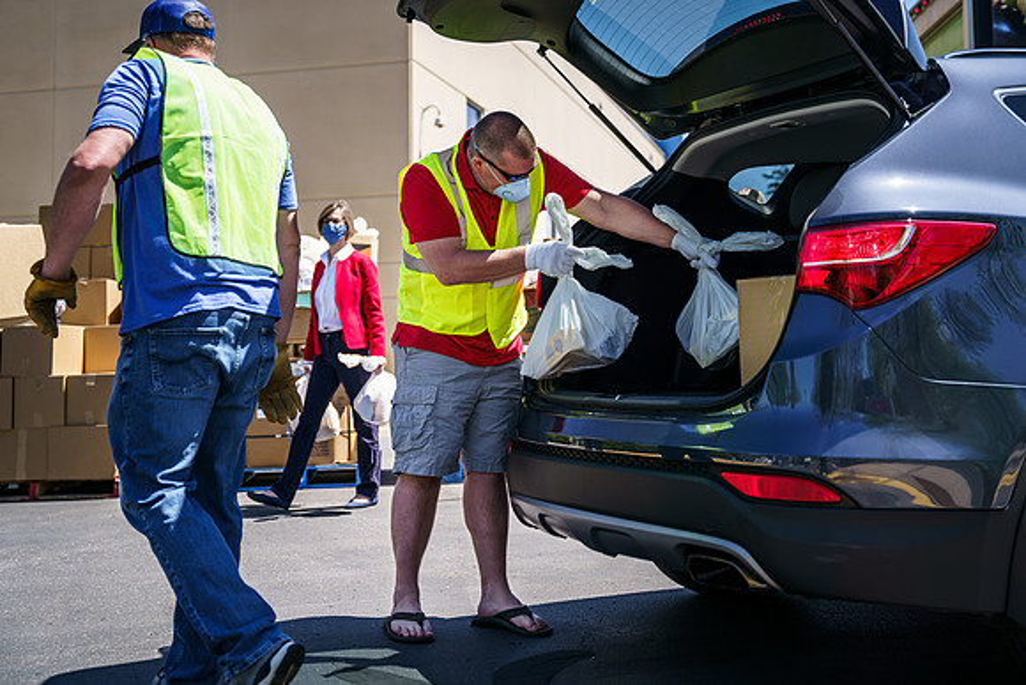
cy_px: 319
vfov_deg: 28.9
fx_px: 1330
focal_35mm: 47
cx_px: 548
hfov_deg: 42.2
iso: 200
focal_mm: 41.1
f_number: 2.8
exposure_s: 1/2000
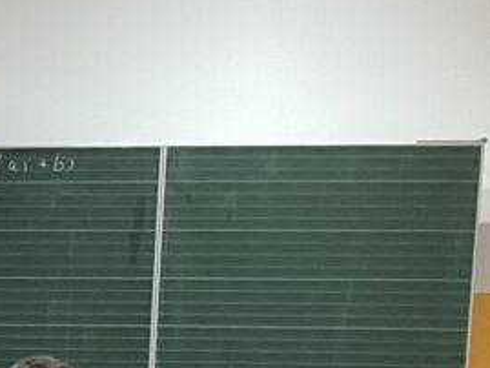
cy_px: 649
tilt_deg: -10.9
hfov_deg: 10.4
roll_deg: +1.0
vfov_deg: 8.1
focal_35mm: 177
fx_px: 2507
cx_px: -432
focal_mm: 3.3
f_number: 2.4
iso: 200
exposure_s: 1/60
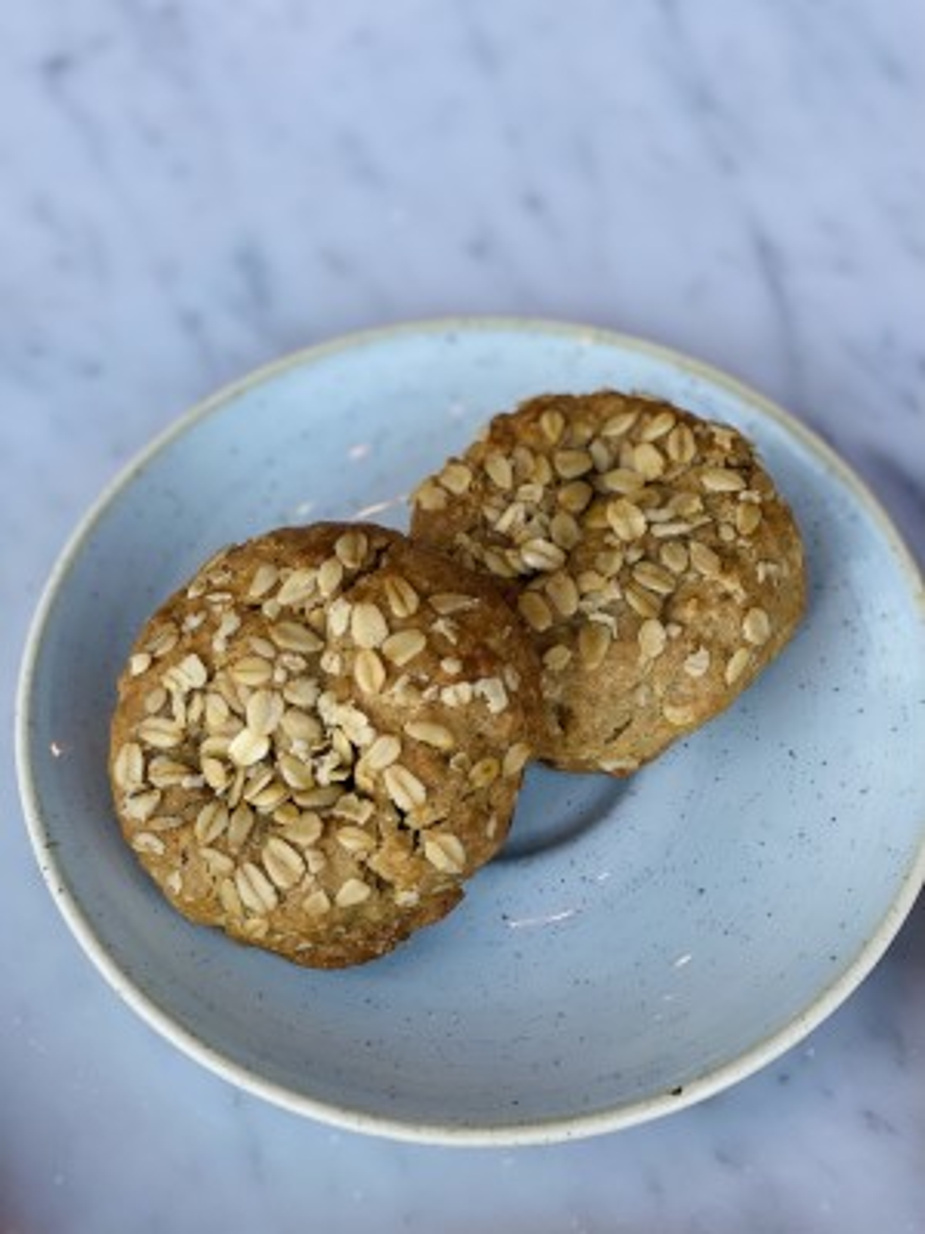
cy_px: 617
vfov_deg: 36.8
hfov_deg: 28.0
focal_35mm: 52
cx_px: 462
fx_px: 1853
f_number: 2
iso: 80
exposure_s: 1/100
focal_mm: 6
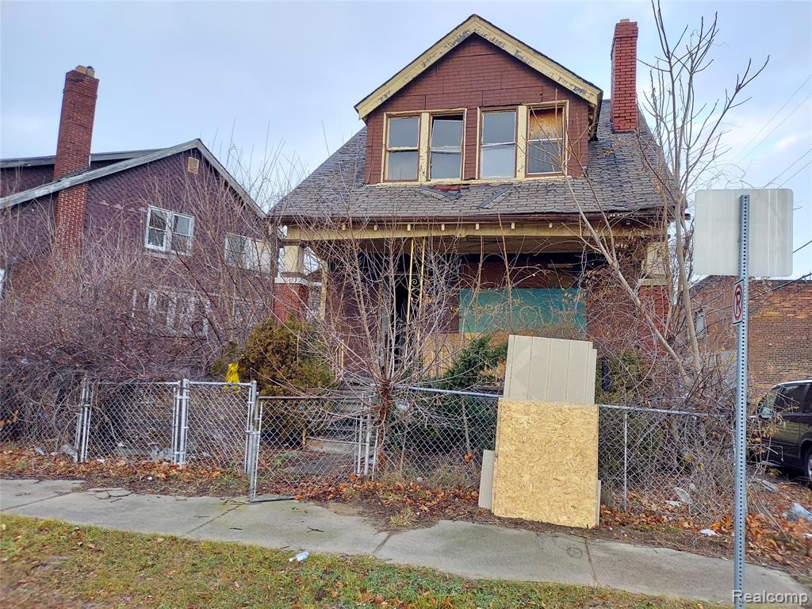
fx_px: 586
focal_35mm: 25
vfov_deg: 54.9
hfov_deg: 69.4
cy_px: 304
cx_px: 406
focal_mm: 4.6
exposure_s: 1/120
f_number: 2
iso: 80
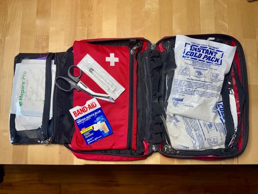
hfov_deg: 71.6
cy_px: 97
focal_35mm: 24
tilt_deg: -83.7
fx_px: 179
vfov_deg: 56.8
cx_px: 129
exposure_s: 1/120
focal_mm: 6.76
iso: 100
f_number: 1.78
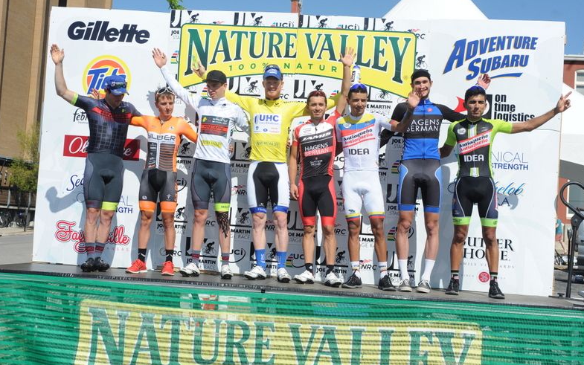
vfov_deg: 24.0
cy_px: 180
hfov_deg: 37.5
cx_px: 290
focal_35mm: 54
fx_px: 860
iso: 200
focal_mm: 52
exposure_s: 1/640
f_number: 10
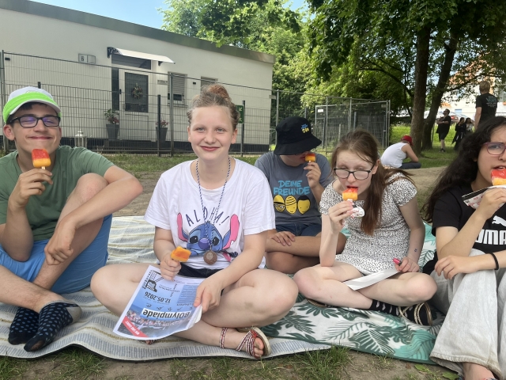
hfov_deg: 67.3
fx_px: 380
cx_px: 253
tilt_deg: -7.6
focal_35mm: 26
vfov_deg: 53.1
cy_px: 190
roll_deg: -2.8
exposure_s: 1/732
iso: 50
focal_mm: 5.1
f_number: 1.6
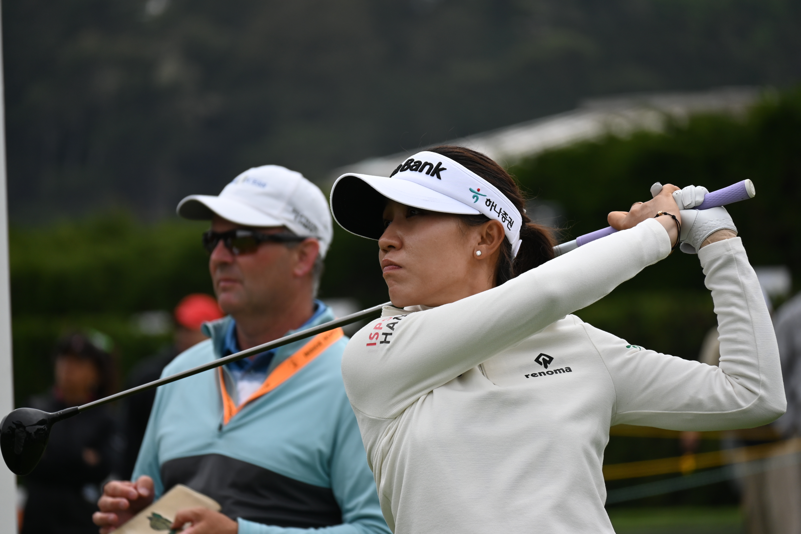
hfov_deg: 5.5
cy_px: 267
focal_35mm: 375
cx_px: 400
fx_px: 8343
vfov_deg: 3.7
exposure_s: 1/800
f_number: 6.3
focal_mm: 250
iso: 160
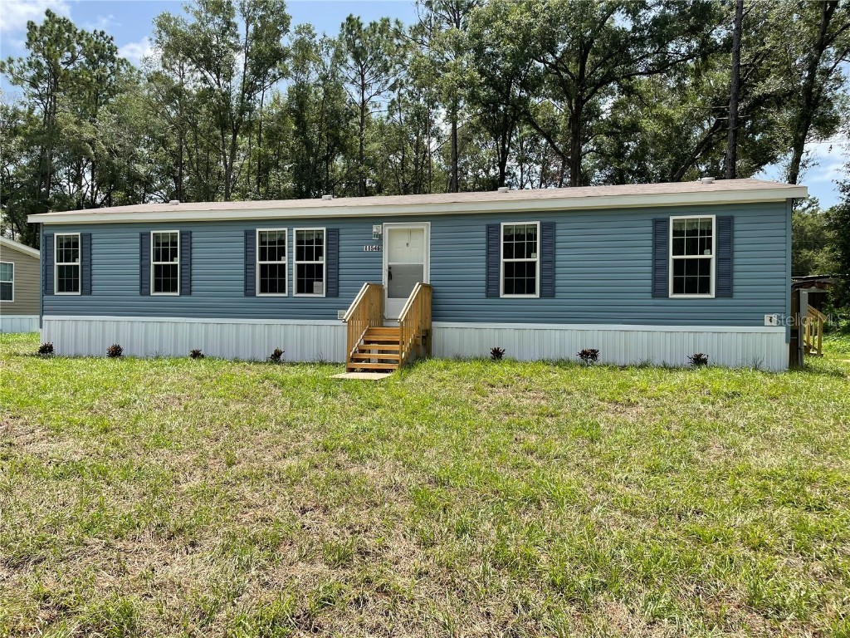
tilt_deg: +0.0
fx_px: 638
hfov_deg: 67.3
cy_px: 319
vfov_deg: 53.1
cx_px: 425
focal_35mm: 26
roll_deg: -0.2
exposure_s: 1/1795
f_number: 1.6
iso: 32
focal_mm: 4.2
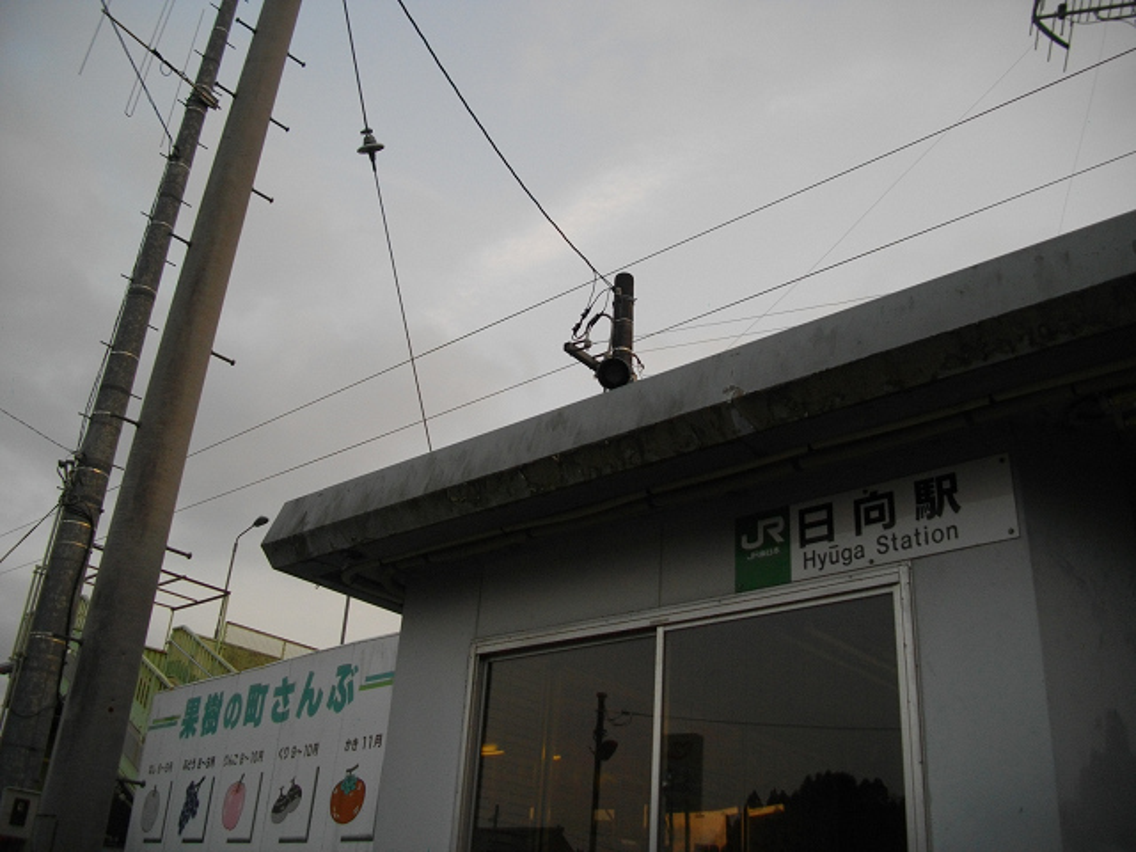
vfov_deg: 45.4
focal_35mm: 31
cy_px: 426
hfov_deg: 58.4
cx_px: 568
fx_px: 1017
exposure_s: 1/160
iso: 100
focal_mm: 5.7
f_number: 2.9
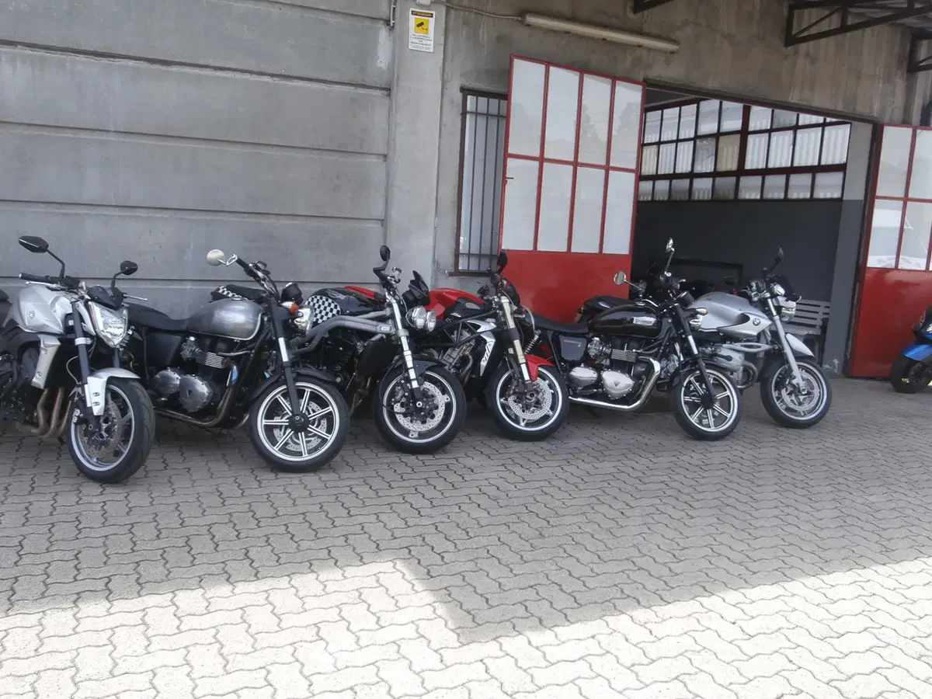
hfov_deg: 60.0
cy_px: 350
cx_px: 466
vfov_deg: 46.8
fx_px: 808
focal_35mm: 30
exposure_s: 1/320
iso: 100
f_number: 3.5
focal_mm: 5.36
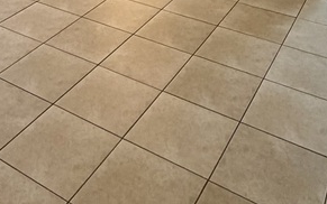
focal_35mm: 55
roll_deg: +0.5
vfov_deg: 17.7
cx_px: 88
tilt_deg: -3.9
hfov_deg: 36.2
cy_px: -186
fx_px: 490
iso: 250
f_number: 2.2
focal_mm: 2.22
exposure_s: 1/60
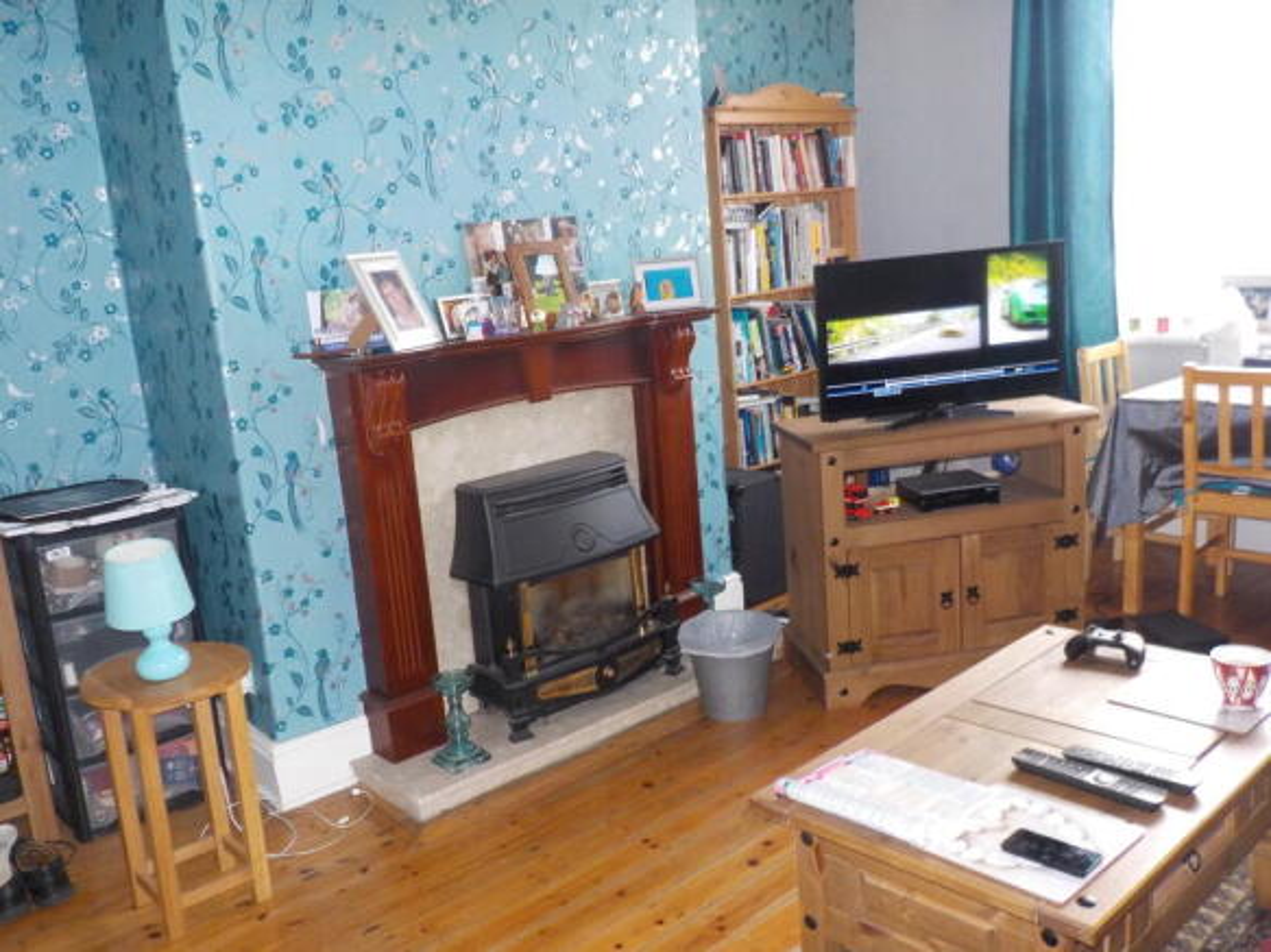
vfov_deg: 46.8
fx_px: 1101
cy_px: 476
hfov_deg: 60.0
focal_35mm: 30
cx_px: 636
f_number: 3.3
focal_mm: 4.1
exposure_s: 1/30
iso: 360
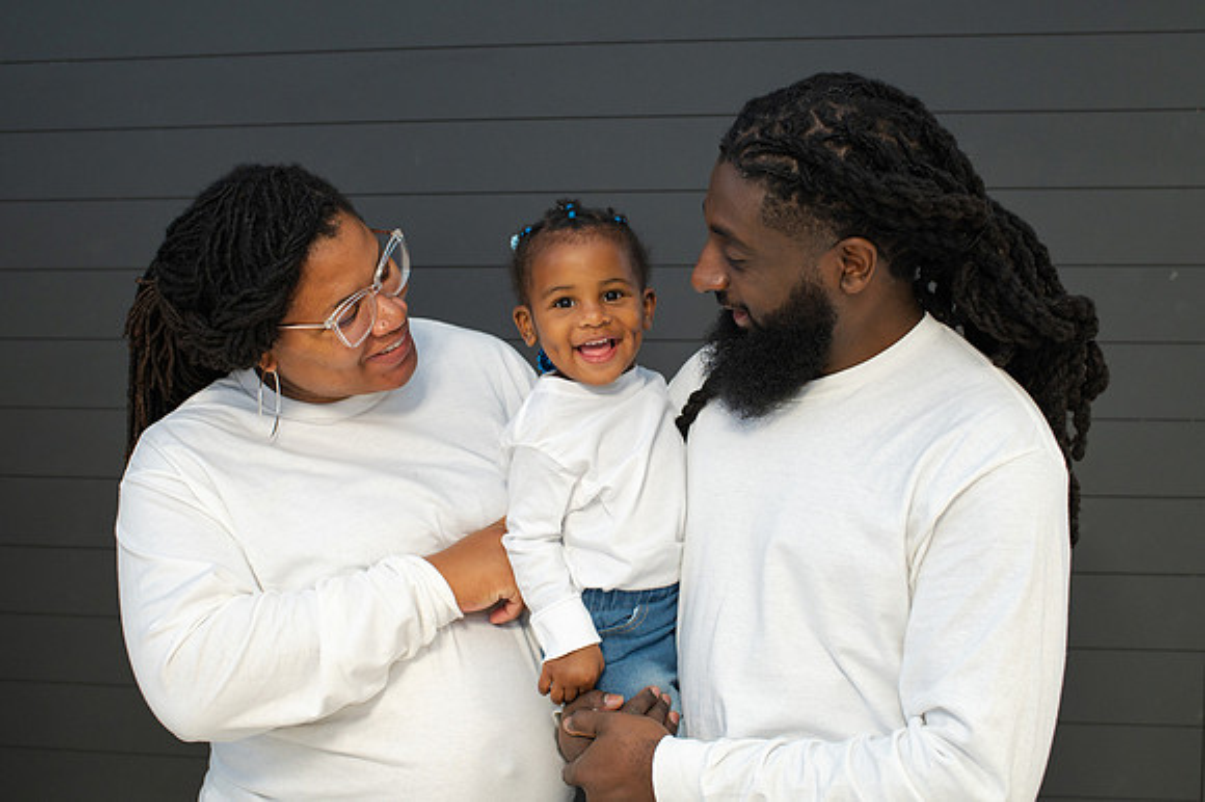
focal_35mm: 41
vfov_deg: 32.6
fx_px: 1373
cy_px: 390
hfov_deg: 47.4
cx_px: 597
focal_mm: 35
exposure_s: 1/200
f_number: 4
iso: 1000
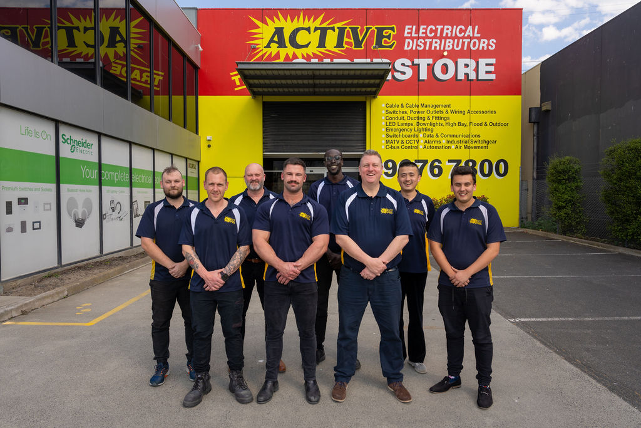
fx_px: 427
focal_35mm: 24
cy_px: 214
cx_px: 320
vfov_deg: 53.1
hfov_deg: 73.7
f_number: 5
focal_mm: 24
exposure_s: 1/400
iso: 125
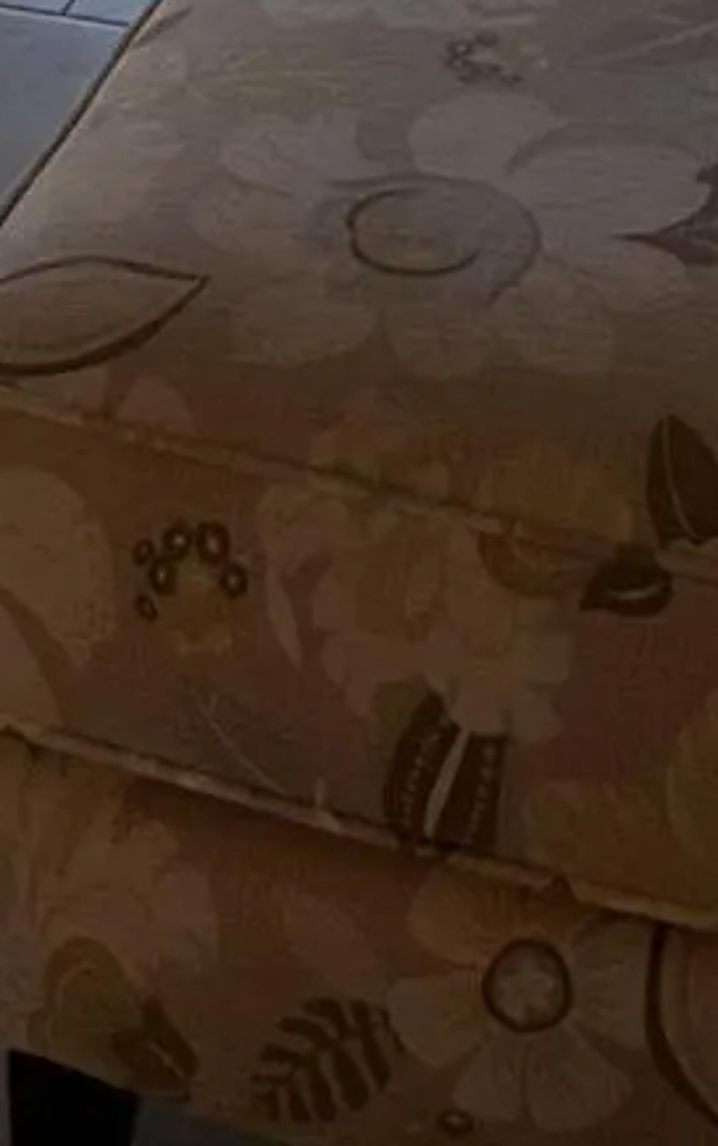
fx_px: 2126
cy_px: -836
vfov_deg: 21.5
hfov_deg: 19.1
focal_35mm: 68
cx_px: 292
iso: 64
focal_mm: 2.22
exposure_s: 1/217
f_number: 2.2
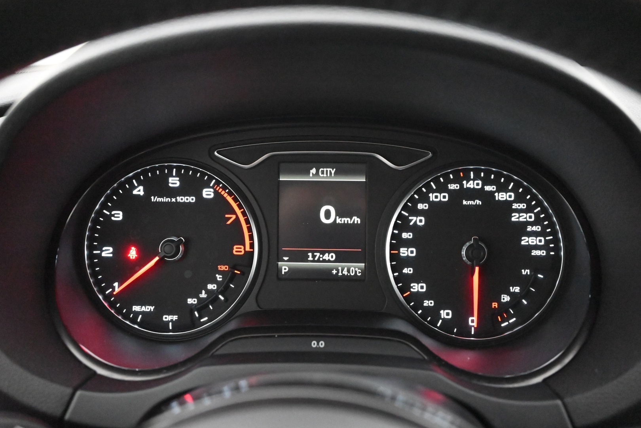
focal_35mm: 34
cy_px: 214
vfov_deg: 39.4
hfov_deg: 56.5
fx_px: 596
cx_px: 320
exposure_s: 1/60
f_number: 5
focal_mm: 33.5
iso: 18000
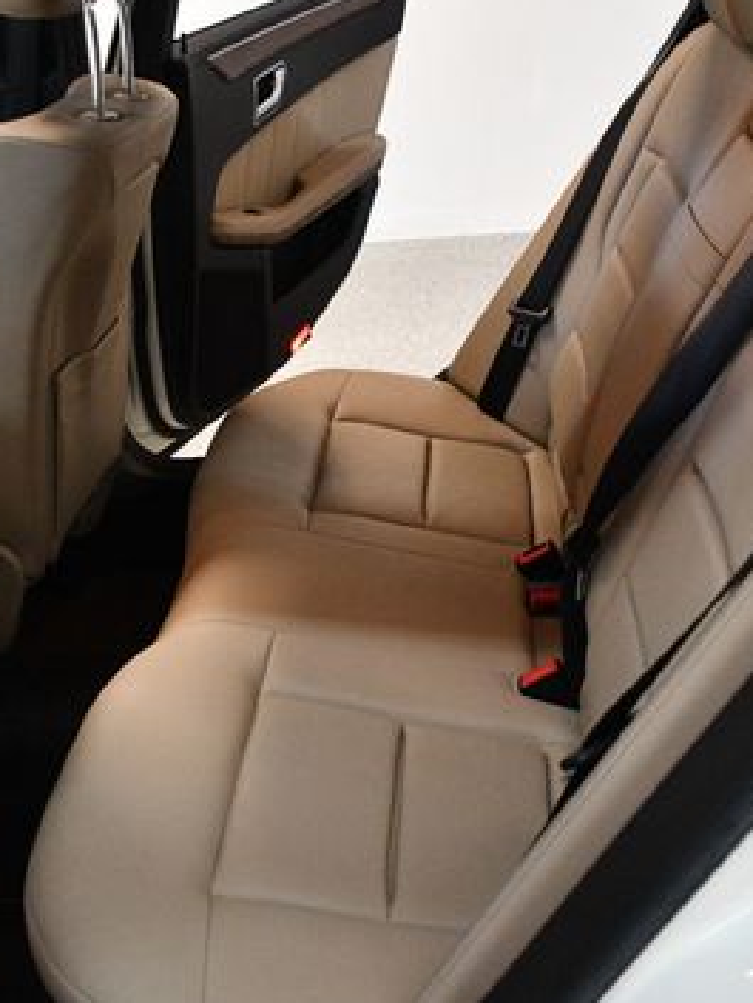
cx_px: 409
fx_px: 1362
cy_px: 500
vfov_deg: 40.4
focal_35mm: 47
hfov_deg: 30.9
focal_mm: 18
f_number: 3.5
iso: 2000
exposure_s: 1/125
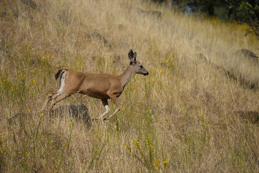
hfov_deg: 5.2
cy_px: 86
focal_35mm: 400
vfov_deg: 3.4
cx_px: 130
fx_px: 2878
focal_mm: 400
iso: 400
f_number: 6.3
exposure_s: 1/2500
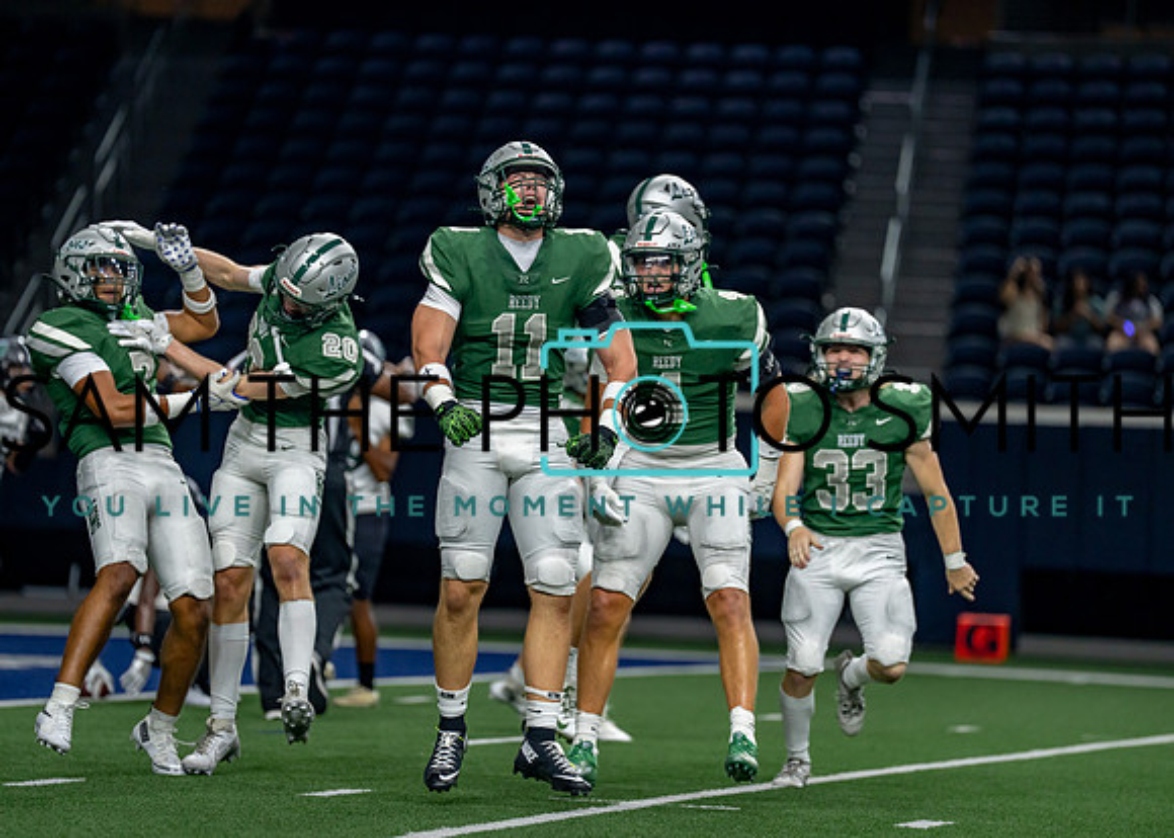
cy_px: 419
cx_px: 543
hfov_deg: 9.6
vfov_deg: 6.8
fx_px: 7027
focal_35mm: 211
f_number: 2.8
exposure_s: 1/1000
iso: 1600
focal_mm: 200
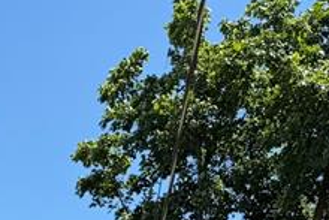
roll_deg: +0.1
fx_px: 1061
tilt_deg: +0.8
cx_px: -90
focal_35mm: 116
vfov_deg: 10.1
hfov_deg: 16.7
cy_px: 549
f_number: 1.78
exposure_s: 1/3759
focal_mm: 6.76
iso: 80
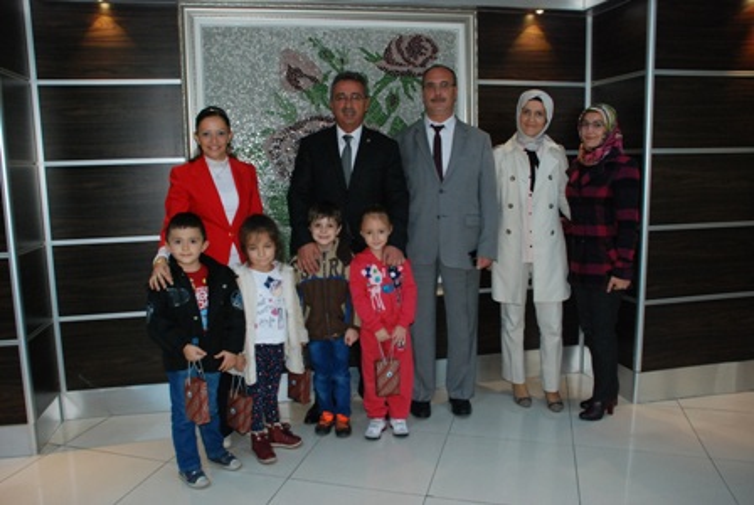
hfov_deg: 61.9
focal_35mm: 30
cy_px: 252
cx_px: 377
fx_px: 629
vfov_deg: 43.7
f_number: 5
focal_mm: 20
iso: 1000
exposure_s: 1/60
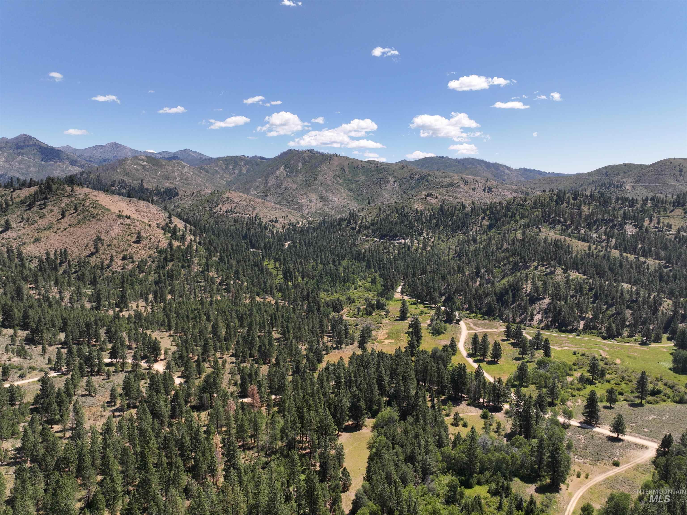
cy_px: 258
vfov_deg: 56.8
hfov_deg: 71.6
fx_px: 476
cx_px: 344
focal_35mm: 24
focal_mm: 12.29
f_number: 2.8
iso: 110
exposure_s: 1/60
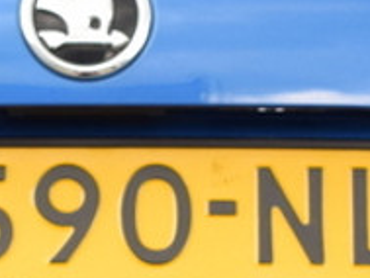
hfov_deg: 5.5
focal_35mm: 363
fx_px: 3882
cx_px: 70
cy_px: 328
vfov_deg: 4.1
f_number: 6.3
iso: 400
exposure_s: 1/160
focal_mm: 34
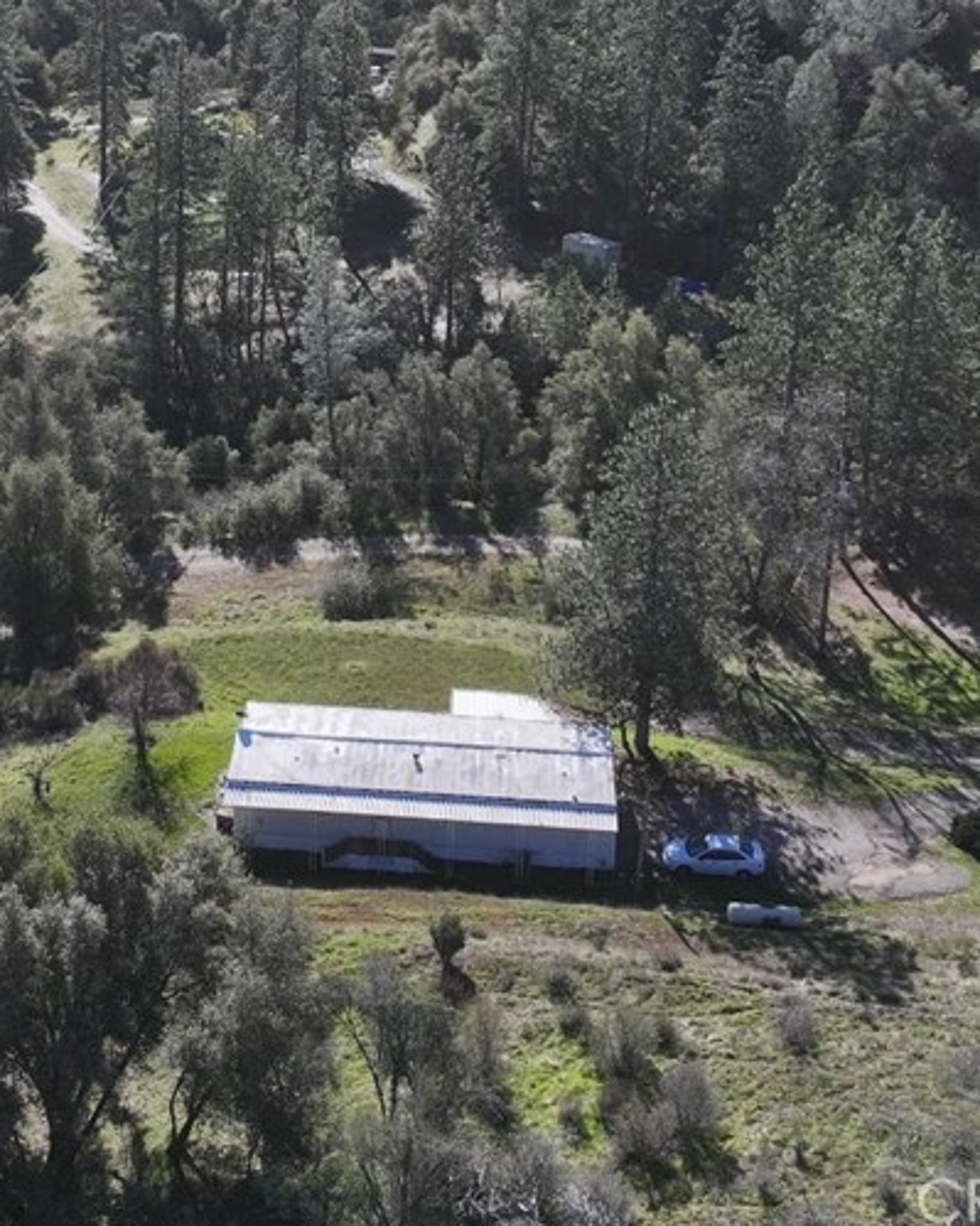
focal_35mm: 48
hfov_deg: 31.0
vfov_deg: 37.7
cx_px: 265
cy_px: 295
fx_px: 1741
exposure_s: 1/3200
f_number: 2.8
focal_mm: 12.29
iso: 210
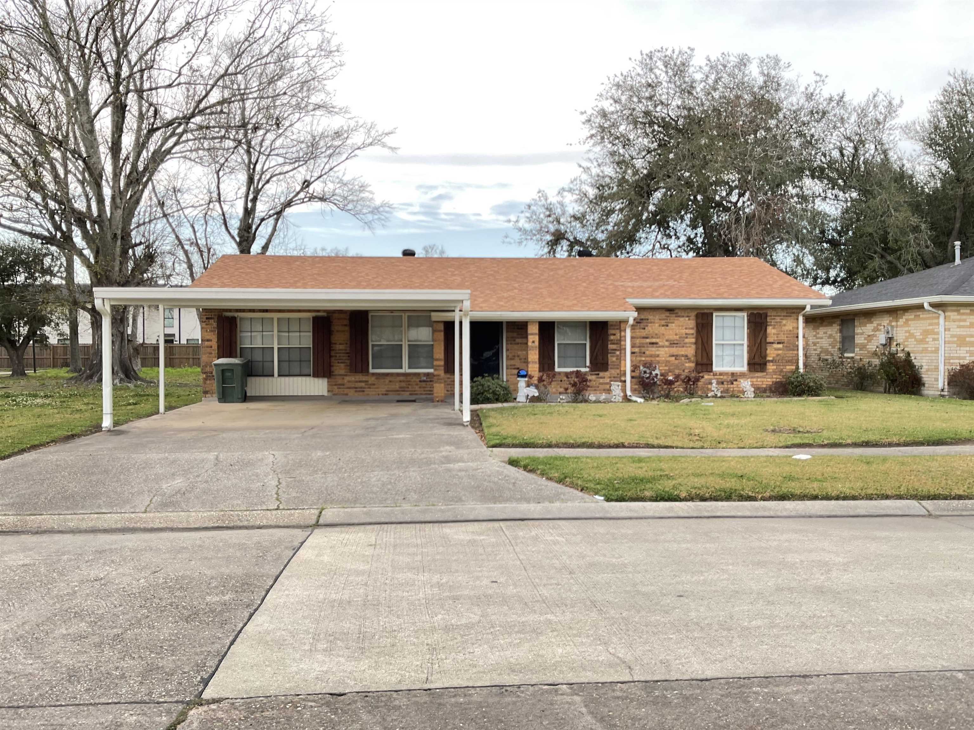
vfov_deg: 48.2
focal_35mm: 29
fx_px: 816
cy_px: 365
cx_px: 487
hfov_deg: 61.7
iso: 20
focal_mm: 3
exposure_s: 1/120
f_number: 1.8
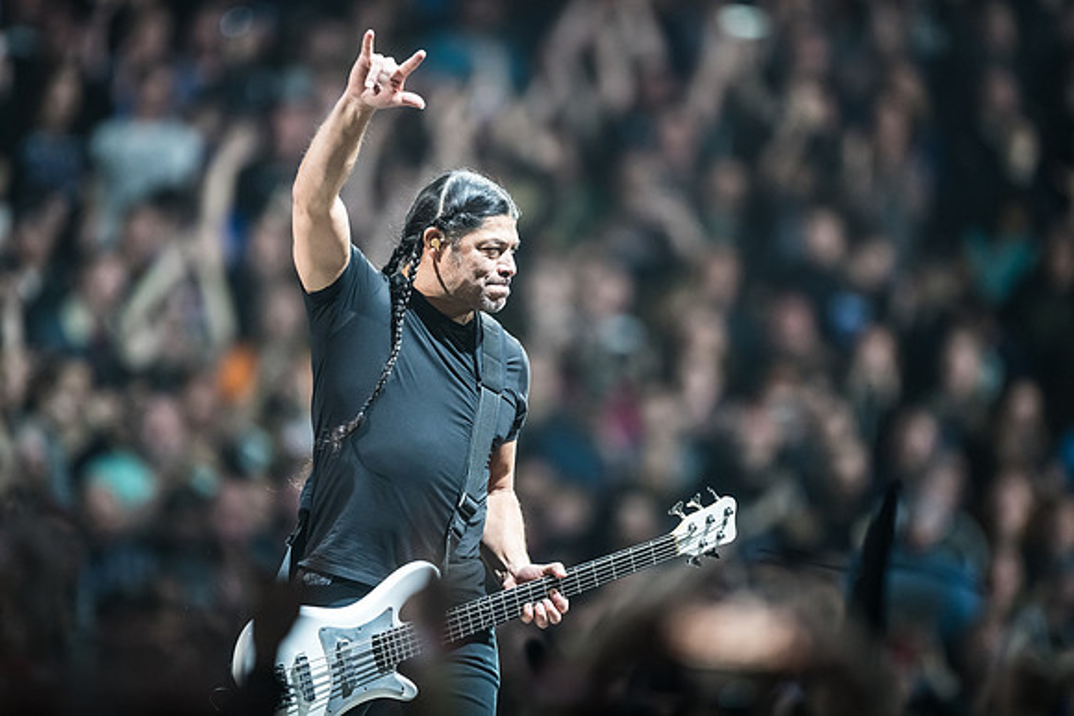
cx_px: 537
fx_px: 11936
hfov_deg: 5.2
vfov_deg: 3.4
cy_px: 358
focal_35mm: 400
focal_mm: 400
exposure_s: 1/1000
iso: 3200
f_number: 2.8
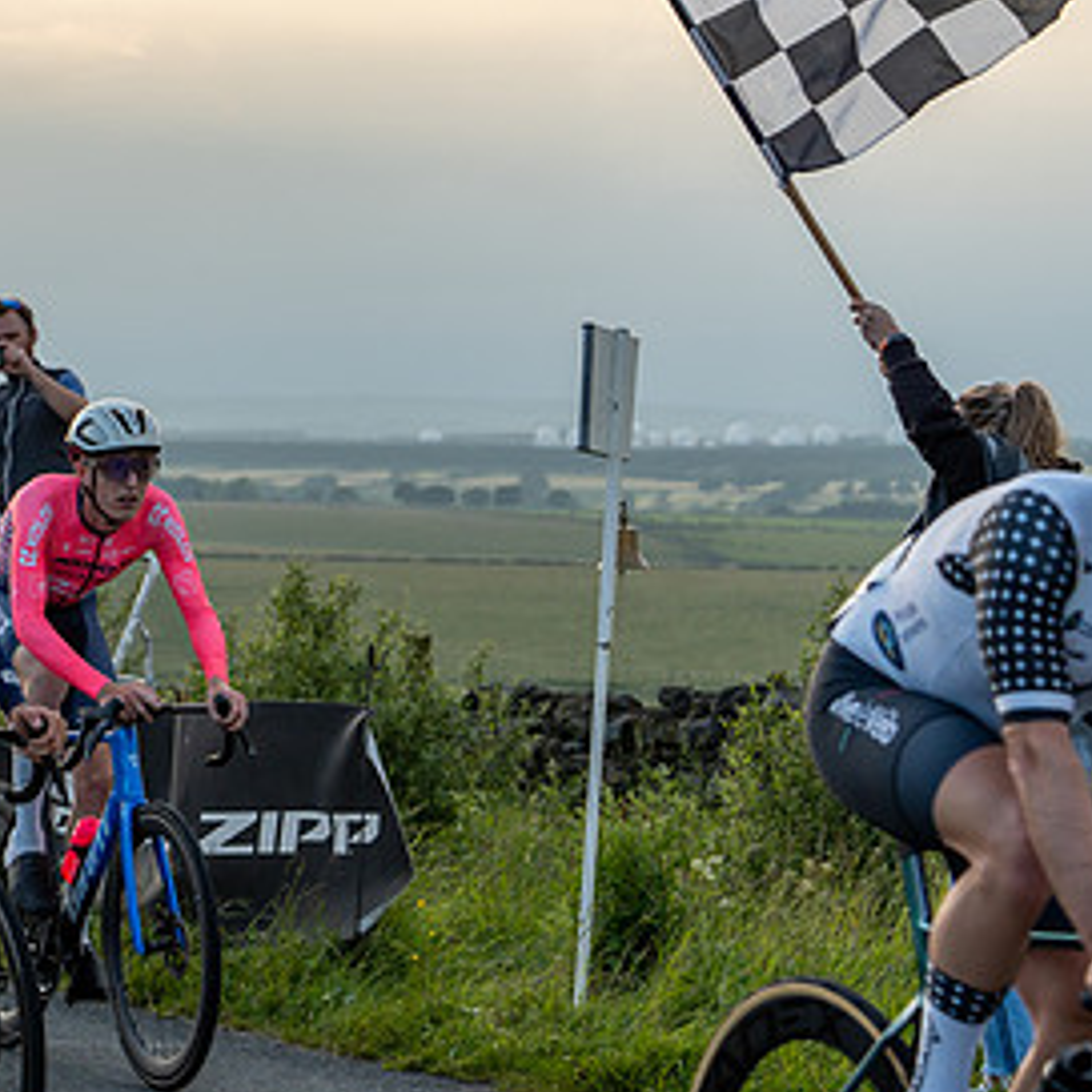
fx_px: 4533
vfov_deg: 13.7
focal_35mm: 127
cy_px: 420
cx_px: -64
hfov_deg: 13.5
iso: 400
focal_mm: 70
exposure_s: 1/1250
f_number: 4.5
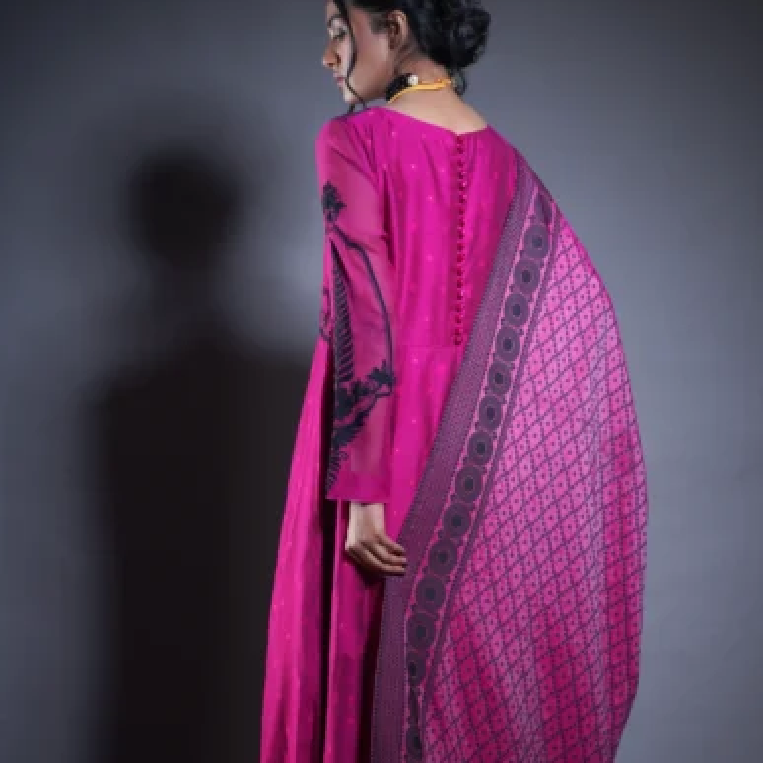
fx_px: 2070
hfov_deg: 20.9
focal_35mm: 83
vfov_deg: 20.9
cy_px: 463
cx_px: 386
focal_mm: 63
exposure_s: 1/160
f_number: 5
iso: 640
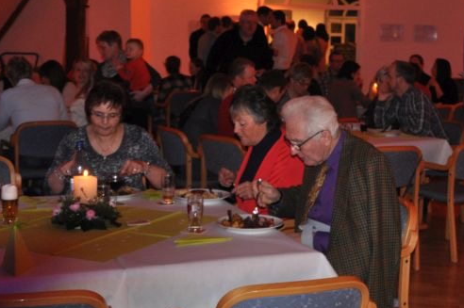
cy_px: 140
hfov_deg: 30.5
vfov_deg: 20.6
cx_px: 293
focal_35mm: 66
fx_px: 847
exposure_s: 1/60
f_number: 4
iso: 800
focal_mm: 27
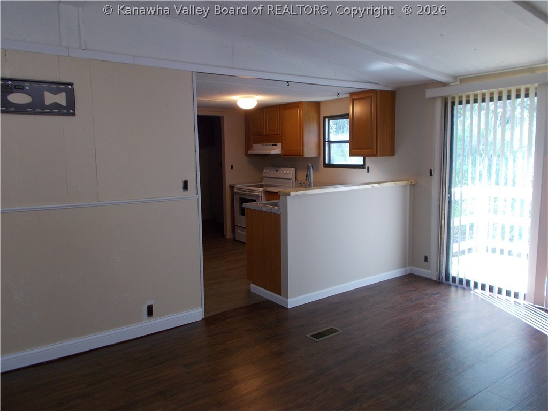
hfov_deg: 67.3
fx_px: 412
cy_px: 206
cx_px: 274
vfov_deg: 53.1
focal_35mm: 26
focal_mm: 4.6
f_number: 3.2
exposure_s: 1/25
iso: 125
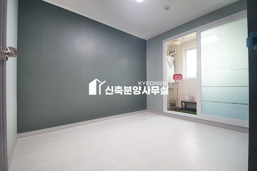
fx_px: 107
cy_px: 86
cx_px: 128
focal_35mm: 15
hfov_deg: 100.4
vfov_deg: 77.2
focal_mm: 10
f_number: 3.5
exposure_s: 1/80
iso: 800
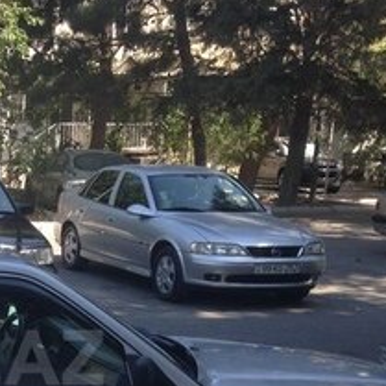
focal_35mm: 92
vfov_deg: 18.5
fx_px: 1161
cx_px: -85
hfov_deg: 17.9
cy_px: 357
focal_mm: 4.12
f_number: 2.4
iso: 50
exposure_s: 1/430
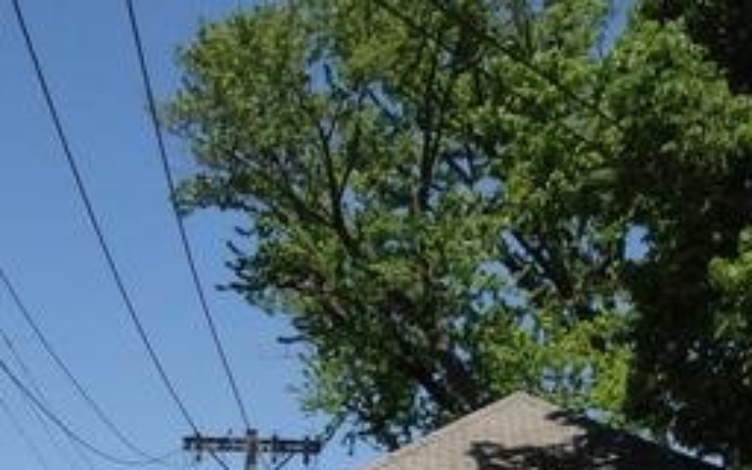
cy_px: 664
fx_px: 1926
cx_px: 345
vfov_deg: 13.3
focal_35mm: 94
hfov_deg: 22.1
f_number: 3.2
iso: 800
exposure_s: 1/8000
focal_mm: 5.82
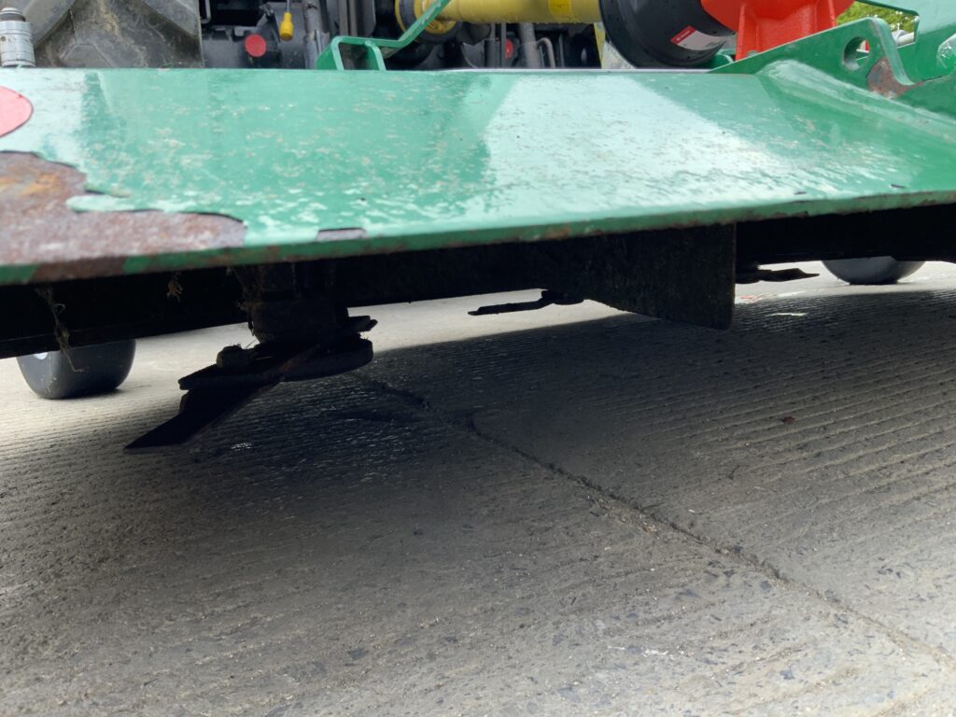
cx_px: 478
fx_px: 801
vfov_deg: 48.2
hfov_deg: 61.7
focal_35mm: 29
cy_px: 358
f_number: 1.8
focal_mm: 3
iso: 32
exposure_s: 1/122
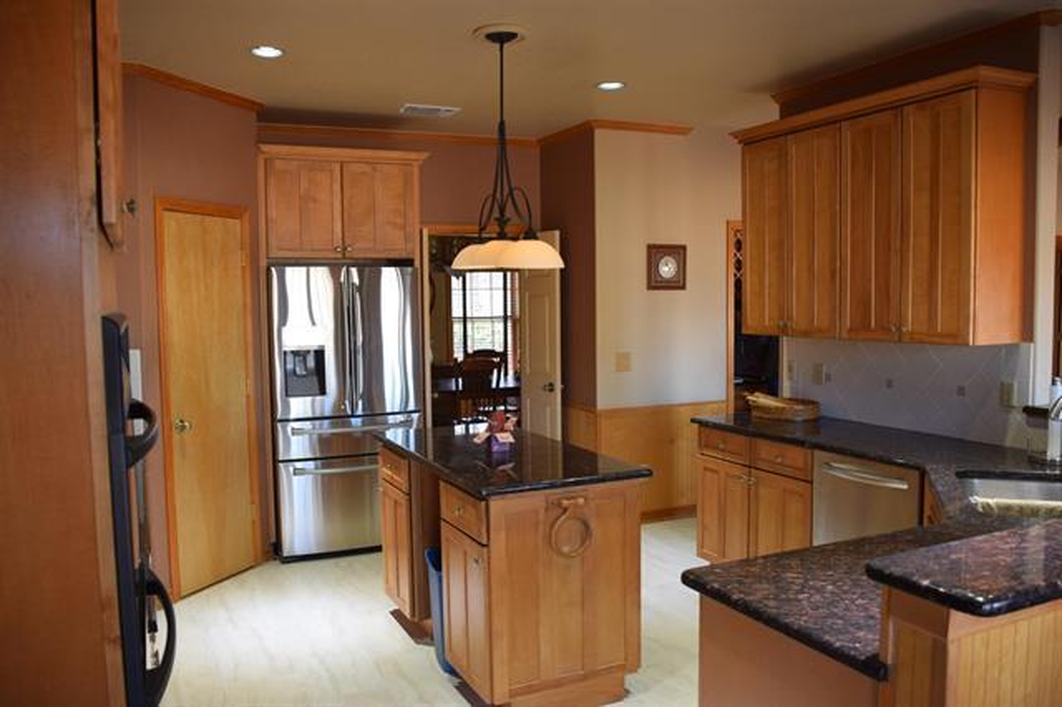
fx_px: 885
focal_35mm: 30
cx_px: 531
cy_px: 354
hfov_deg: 62.0
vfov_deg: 43.6
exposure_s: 1/60
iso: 500
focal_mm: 20
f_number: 4
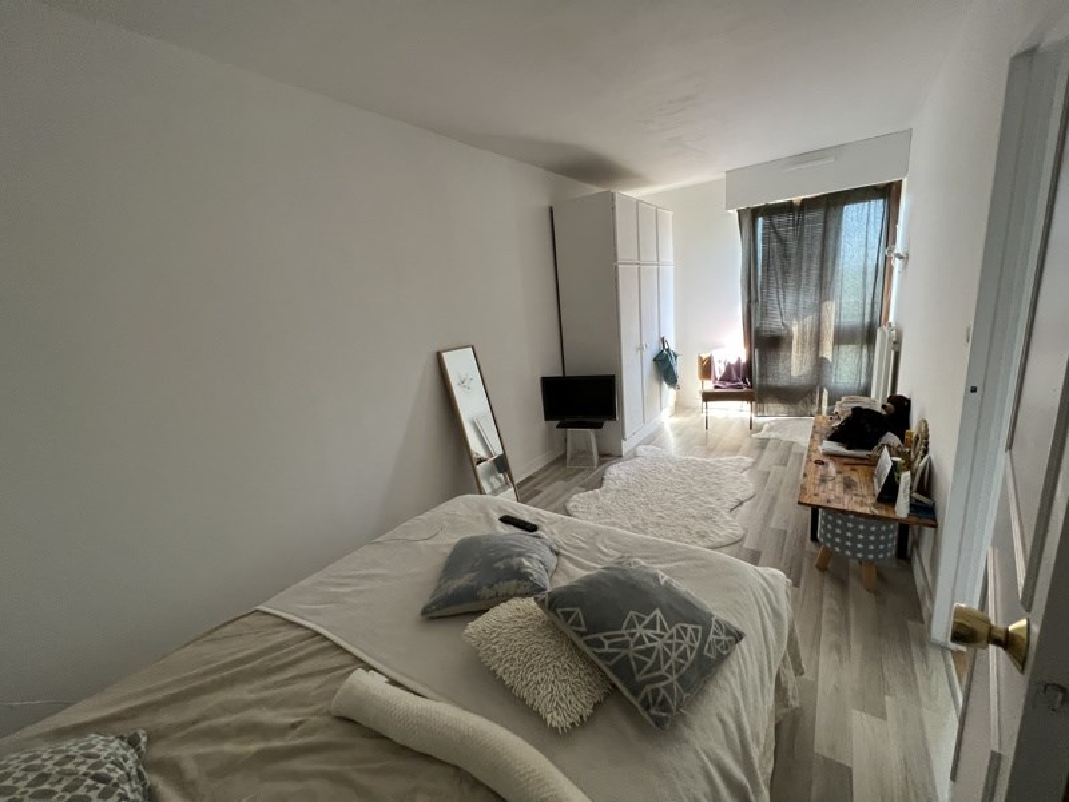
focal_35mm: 13
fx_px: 401
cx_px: 534
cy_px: 401
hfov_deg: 106.2
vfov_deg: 89.9
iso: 160
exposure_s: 1/99
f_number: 1.8
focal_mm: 1.57
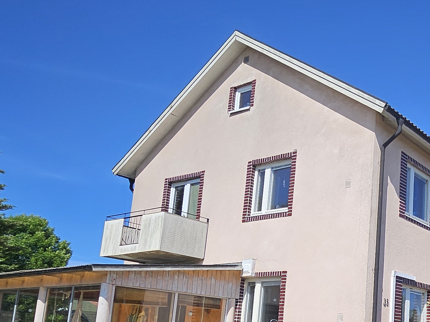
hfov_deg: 42.4
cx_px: 441
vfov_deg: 37.0
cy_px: 269
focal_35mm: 37
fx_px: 460
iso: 32
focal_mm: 1.7
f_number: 2.2
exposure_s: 1/1663
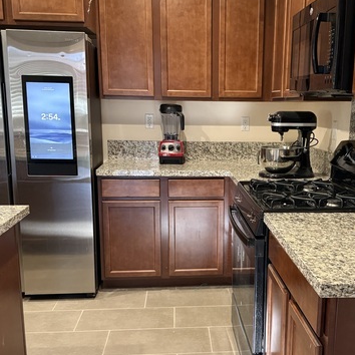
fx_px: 464
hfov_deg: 41.6
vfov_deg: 41.7
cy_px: 210
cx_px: 222
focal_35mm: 40
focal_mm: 6.76
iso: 500
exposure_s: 1/60
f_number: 1.78
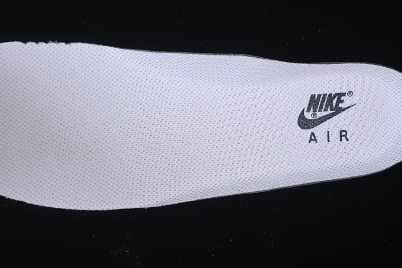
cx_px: 201
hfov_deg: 27.0
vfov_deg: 18.2
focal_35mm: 75
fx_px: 837
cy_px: 134
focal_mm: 50
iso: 160
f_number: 7.1
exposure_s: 1/80
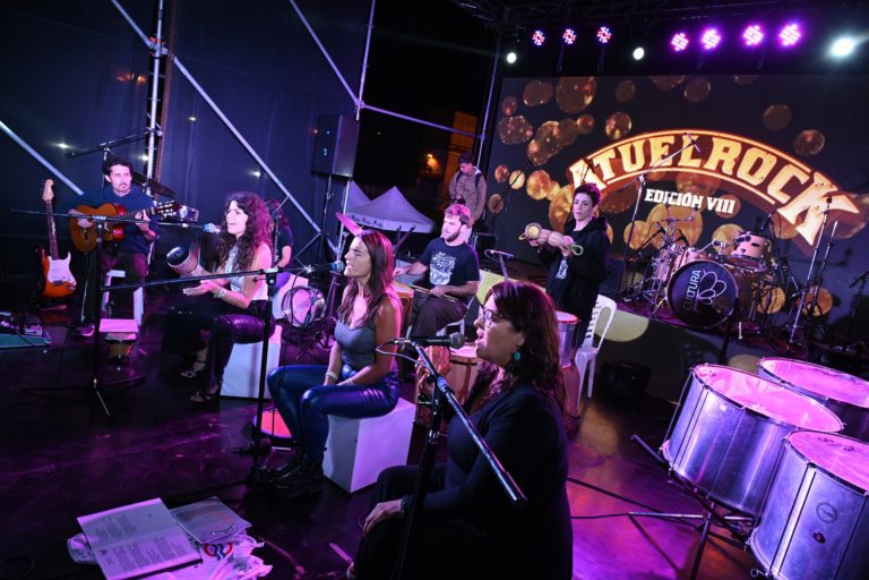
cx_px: 434
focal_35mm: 24
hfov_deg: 73.7
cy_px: 290
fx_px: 579
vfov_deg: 53.1
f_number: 7.1
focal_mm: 24
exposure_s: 1/80
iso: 2000
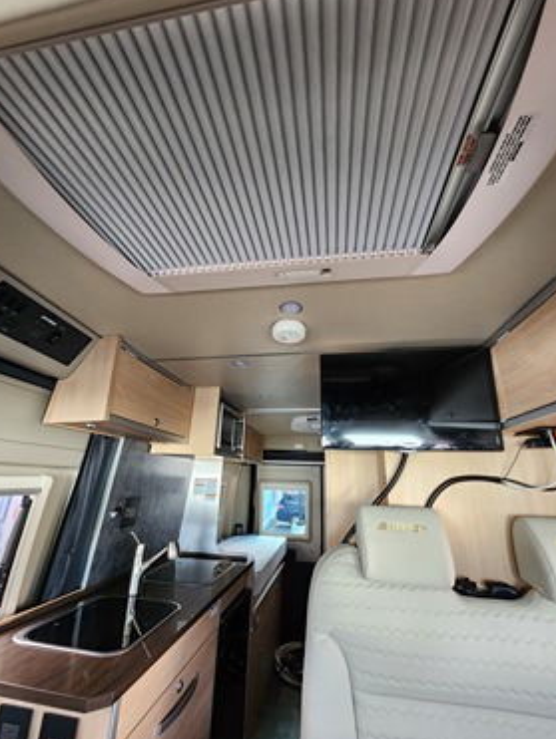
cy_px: 370
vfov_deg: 102.0
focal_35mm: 14
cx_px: 271
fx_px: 299
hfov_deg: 85.8
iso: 250
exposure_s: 1/60
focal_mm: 2.2
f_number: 2.2
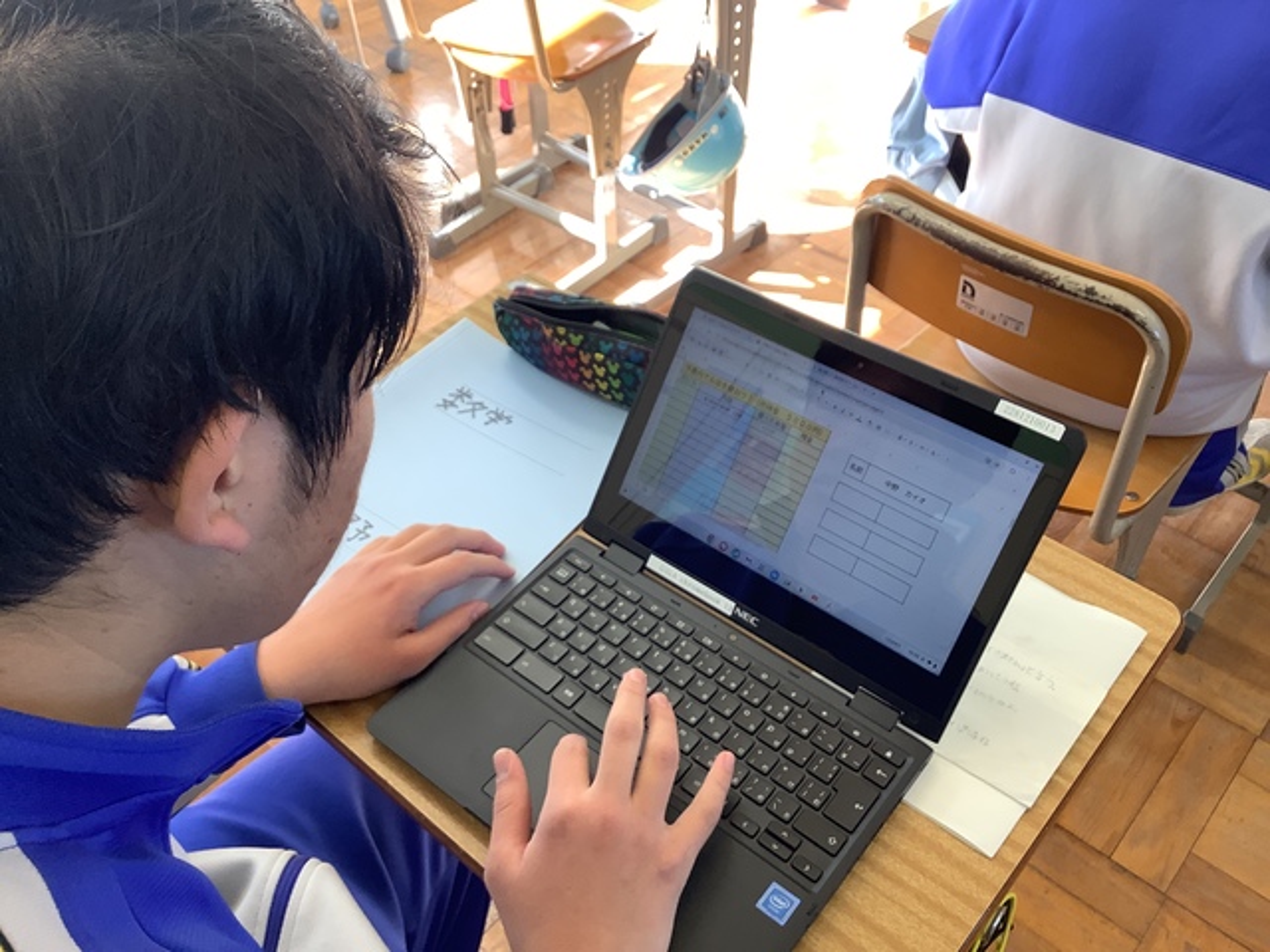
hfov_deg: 58.4
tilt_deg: -45.0
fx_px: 1137
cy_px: 476
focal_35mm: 31
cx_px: 635
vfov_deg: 45.4
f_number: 2.4
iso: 50
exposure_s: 1/60
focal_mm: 3.3
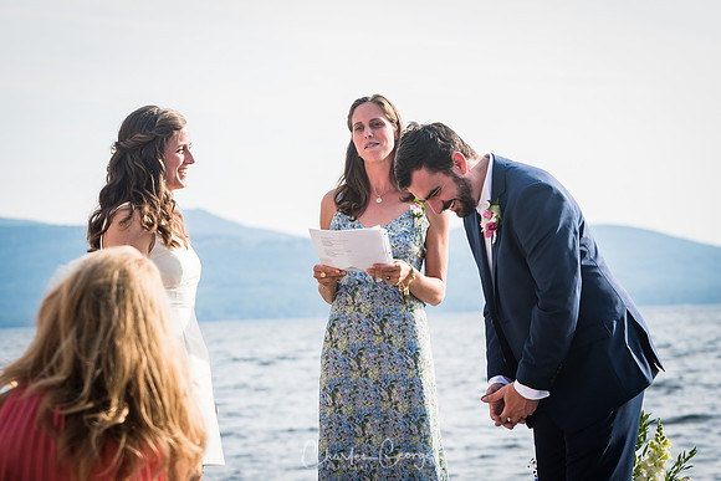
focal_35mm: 127
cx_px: 395
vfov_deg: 10.8
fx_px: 2548
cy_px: 190
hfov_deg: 16.1
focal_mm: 70
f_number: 4
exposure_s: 1/800
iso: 200
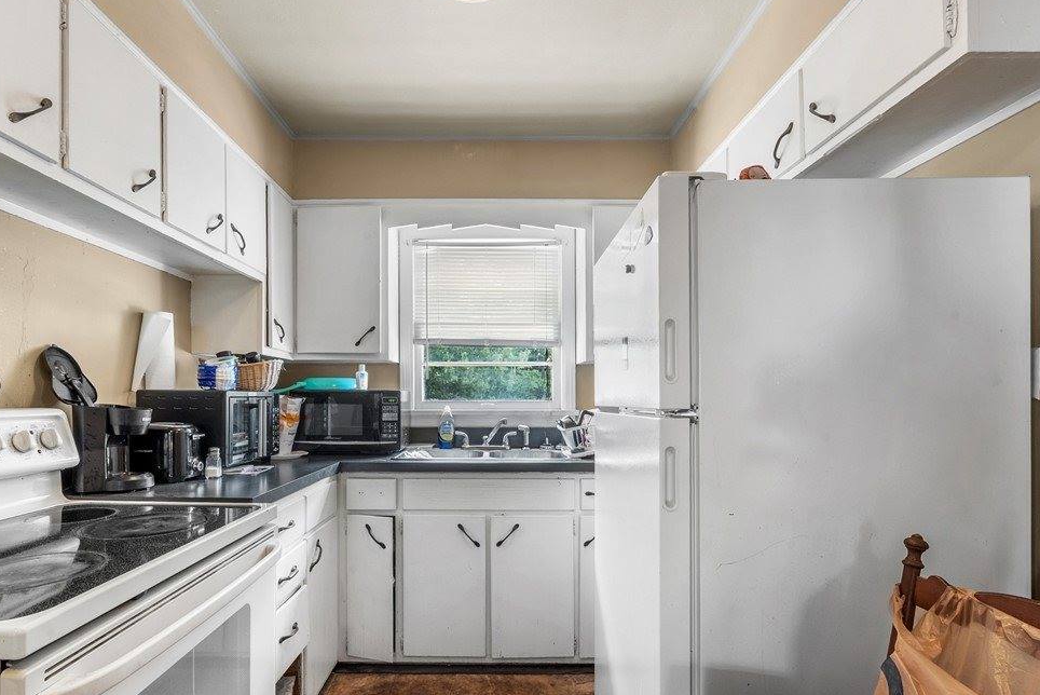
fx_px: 520
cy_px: 379
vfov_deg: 67.3
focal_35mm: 18
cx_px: 487
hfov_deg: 89.9
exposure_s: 1/1.25
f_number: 11
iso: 400
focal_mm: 16
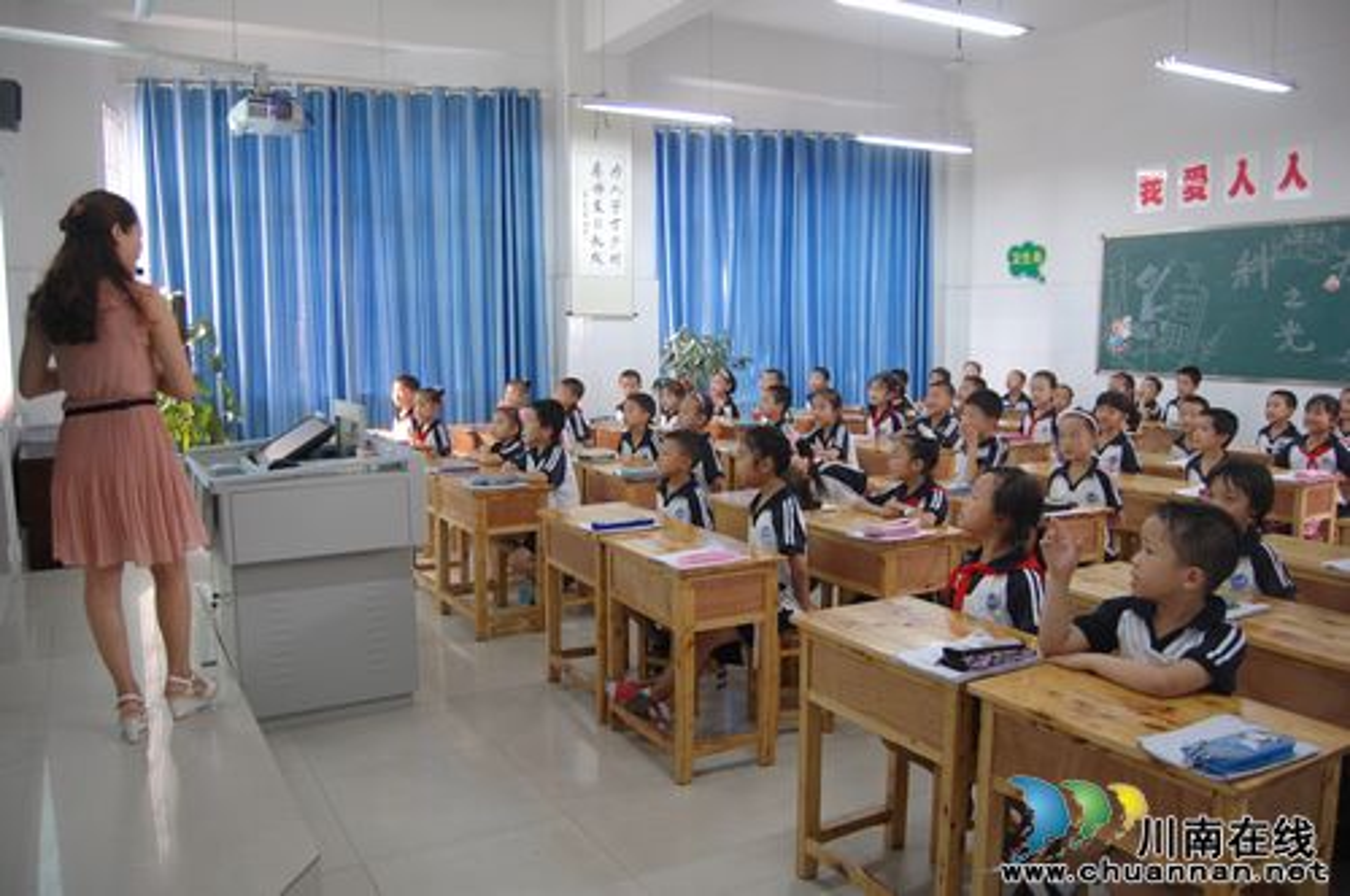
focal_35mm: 27
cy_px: 448
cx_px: 675
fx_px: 1011
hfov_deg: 67.4
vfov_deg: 47.8
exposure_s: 1/30
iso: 800
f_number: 3.5
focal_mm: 18
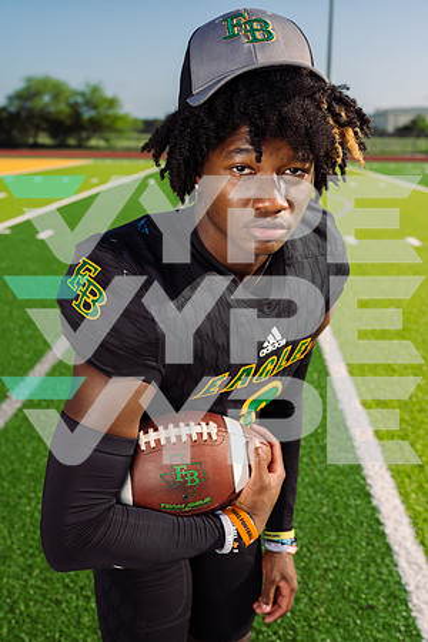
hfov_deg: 31.9
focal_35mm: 42
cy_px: 321
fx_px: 749
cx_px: 214
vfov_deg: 46.4
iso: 50
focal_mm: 42
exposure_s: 1/250
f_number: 5.6
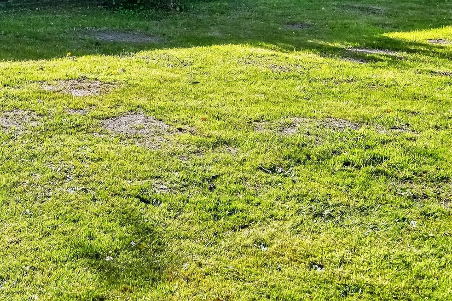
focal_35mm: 62
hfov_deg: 28.8
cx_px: -67
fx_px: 778
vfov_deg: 20.1
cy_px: -89
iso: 1250
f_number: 8
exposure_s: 1/800
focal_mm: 20
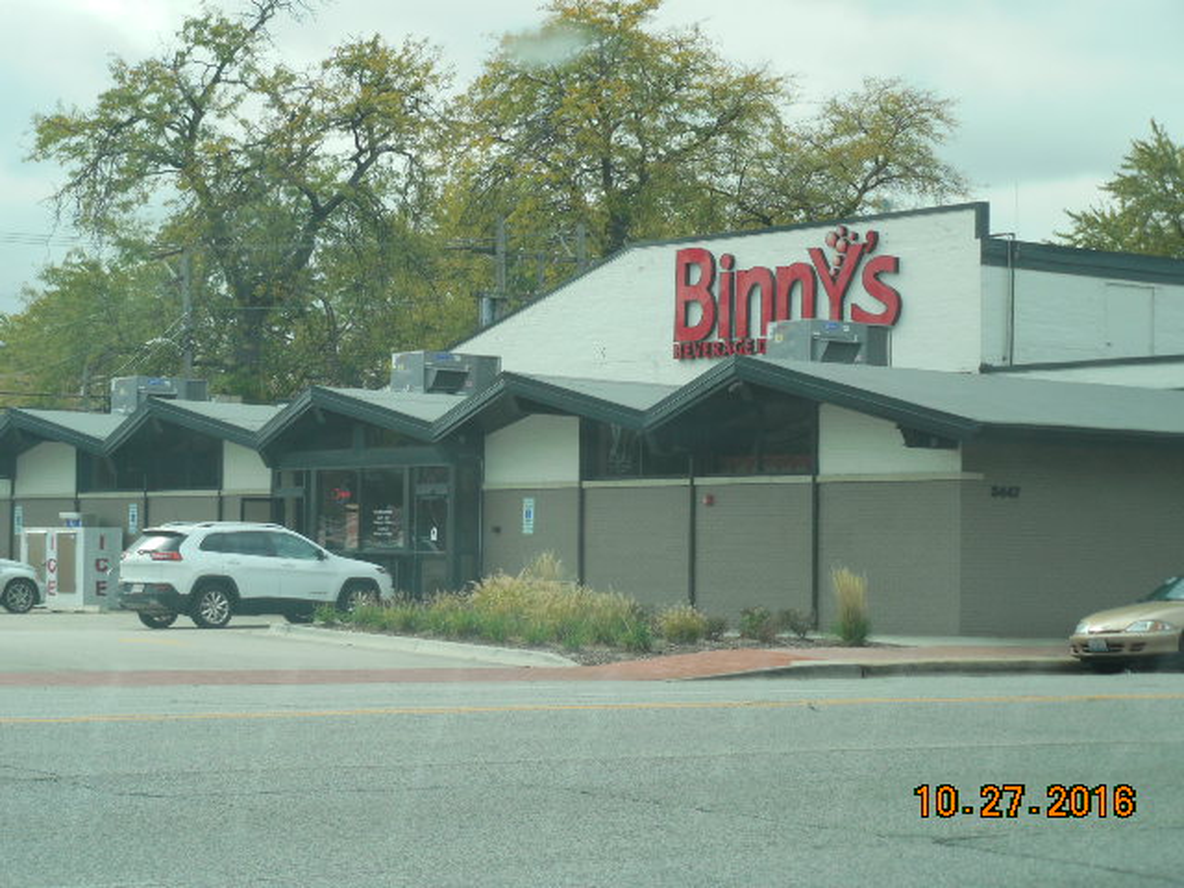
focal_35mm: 89
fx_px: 3044
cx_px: 592
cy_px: 444
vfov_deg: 16.6
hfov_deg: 22.0
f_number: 4.6
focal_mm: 16
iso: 140
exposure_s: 1/250
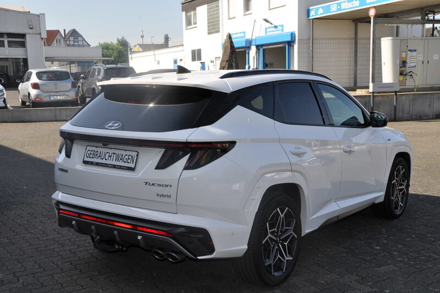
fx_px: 550
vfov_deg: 29.8
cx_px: 220
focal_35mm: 45
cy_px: 146
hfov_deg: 43.6
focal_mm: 30
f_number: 10
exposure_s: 1/200
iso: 200
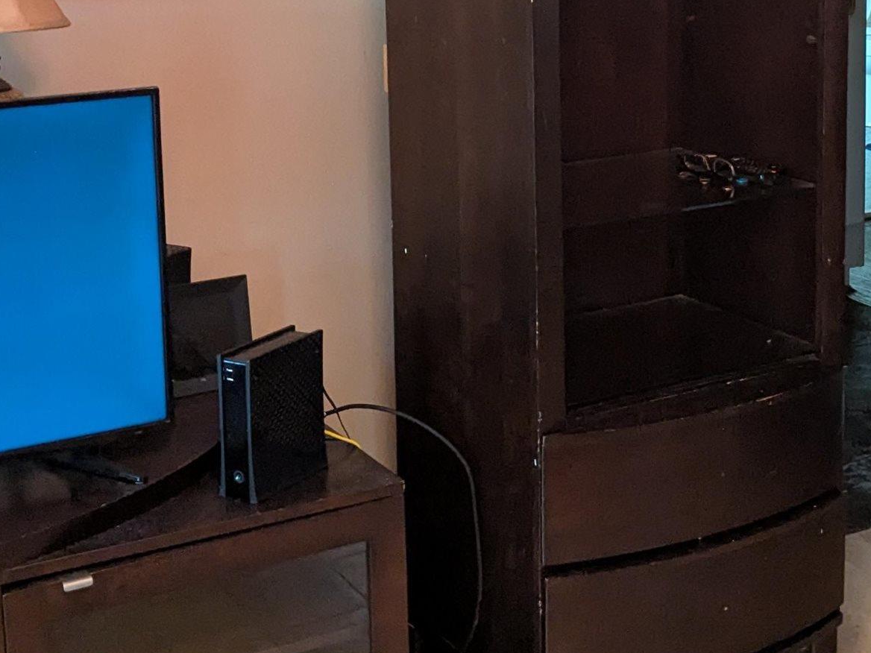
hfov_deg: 27.0
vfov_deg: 20.5
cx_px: 651
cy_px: 139
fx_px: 1786
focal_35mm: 71
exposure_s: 1/24
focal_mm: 4.38
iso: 678
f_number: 1.73
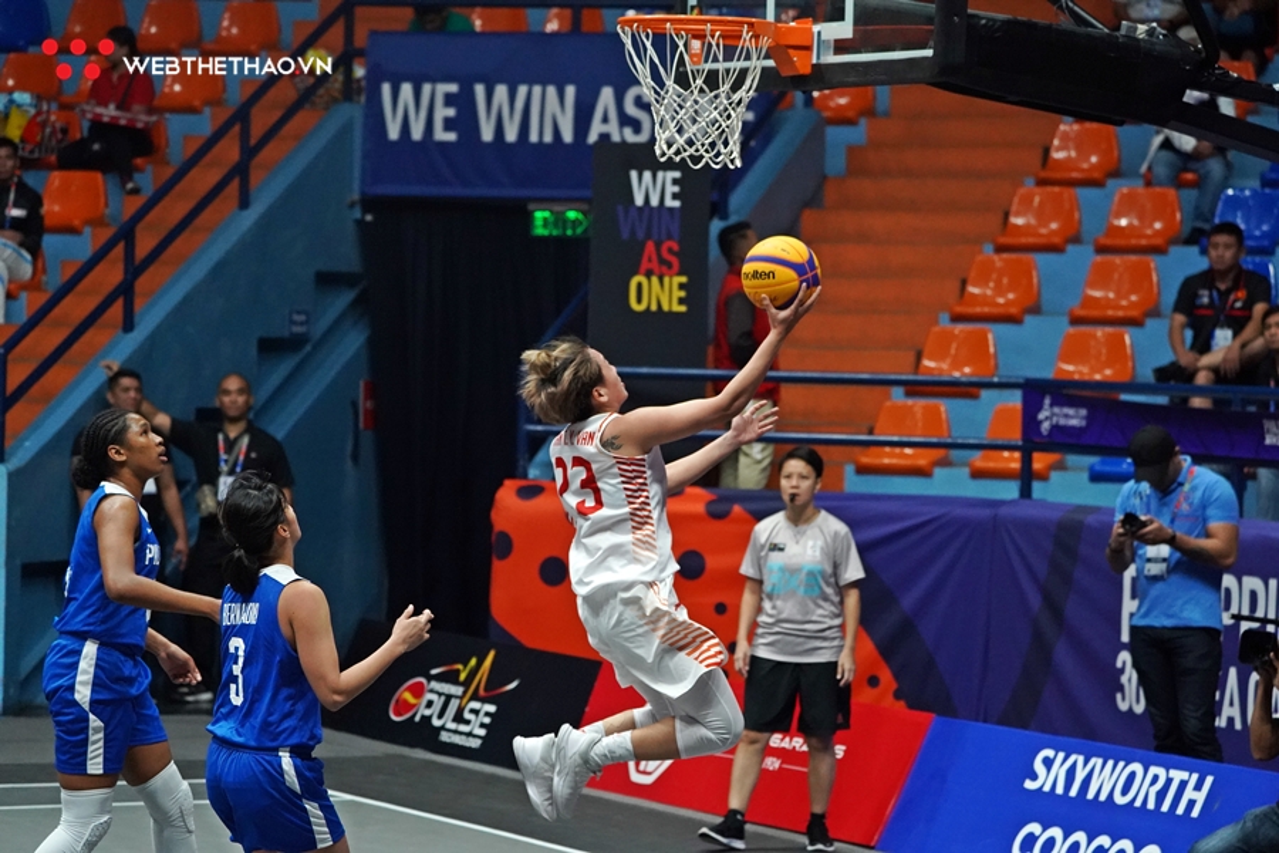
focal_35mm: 145
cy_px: 426
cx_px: 640
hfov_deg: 14.2
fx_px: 5151
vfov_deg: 9.5
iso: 8000
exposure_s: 1/1000
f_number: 5
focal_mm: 145
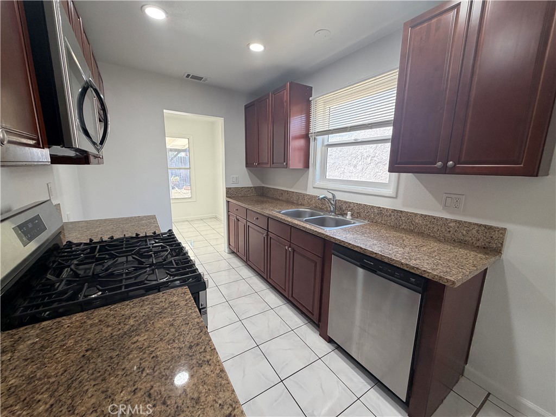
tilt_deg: -10.4
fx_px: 225
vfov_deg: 85.7
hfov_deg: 102.1
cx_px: 278
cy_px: 208
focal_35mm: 14
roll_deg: -0.9
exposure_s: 1/120
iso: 200
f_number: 2.2
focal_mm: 2.22
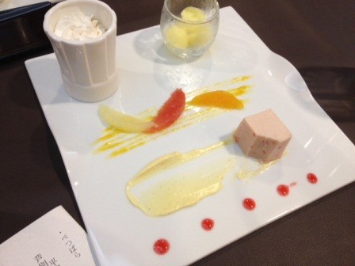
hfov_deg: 52.6
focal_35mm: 35
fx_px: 359
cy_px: 133
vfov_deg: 40.7
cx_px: 178
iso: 80
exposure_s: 1/20
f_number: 2.4
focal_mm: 4.28
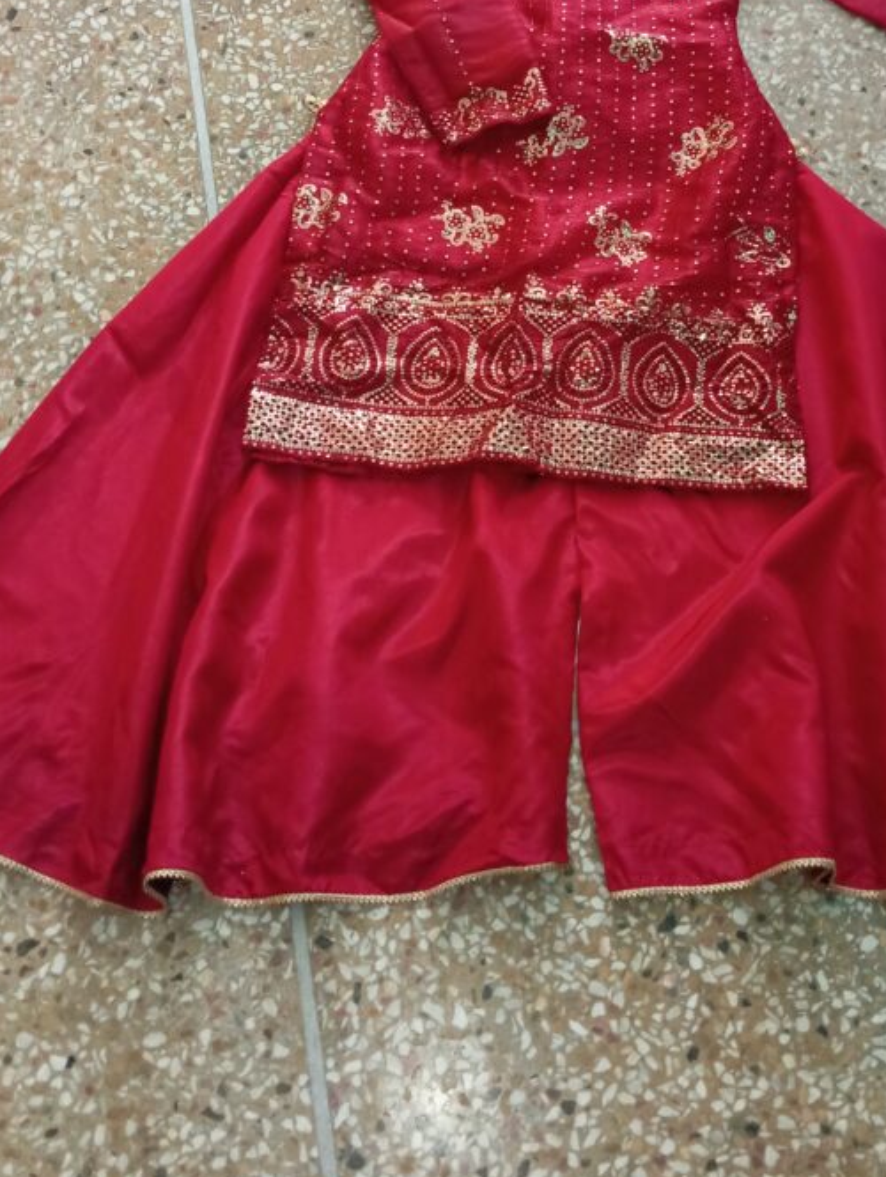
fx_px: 1464
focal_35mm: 43
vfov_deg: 42.9
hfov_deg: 33.5
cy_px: 347
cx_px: 553
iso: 828
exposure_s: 1/33.3
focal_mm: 4.22
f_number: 1.8
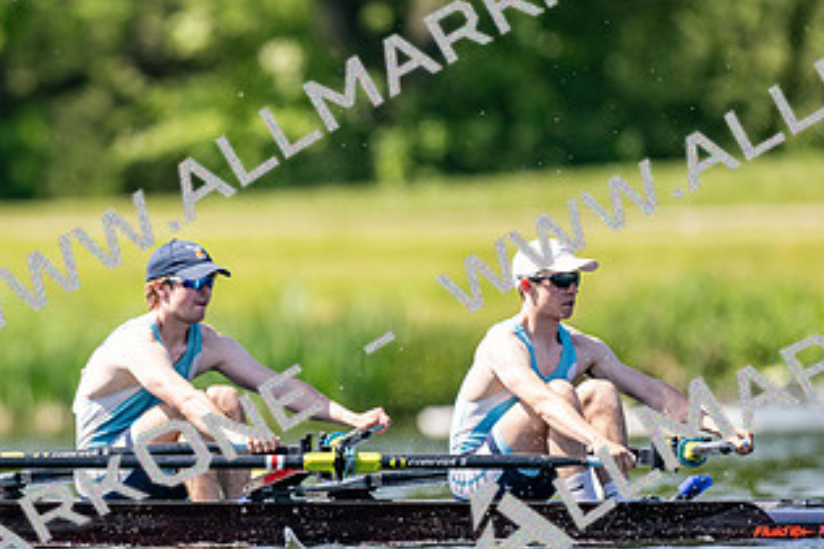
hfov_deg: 1.9
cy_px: 357
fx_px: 25313
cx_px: 246
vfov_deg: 1.2
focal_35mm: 1106
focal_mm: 600
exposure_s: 1/2500
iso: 400
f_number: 4
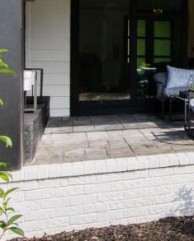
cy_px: 72
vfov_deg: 30.7
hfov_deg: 19.9
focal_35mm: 61
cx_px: 327
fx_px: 436
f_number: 9
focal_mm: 11
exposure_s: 1/125
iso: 100
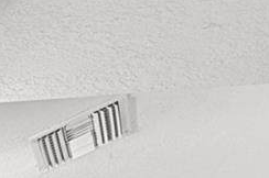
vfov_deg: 9.7
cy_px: 546
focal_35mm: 105
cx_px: -407
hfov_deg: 13.3
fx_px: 784
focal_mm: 16
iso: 100
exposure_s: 2.5
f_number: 9
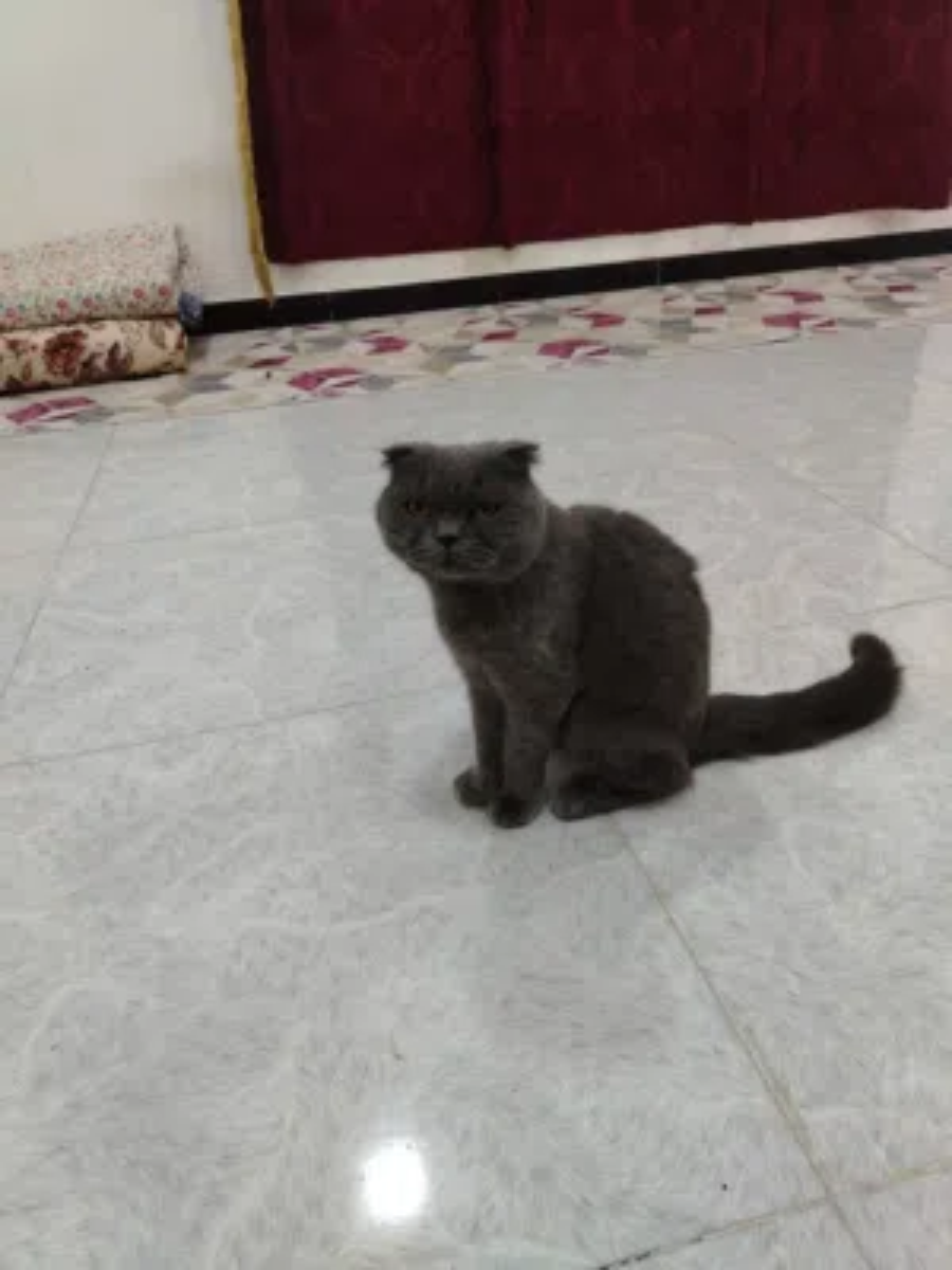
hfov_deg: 56.8
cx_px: 476
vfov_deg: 71.6
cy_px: 635
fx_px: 880
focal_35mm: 24
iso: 434
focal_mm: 5.25
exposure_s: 1/50
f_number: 1.75
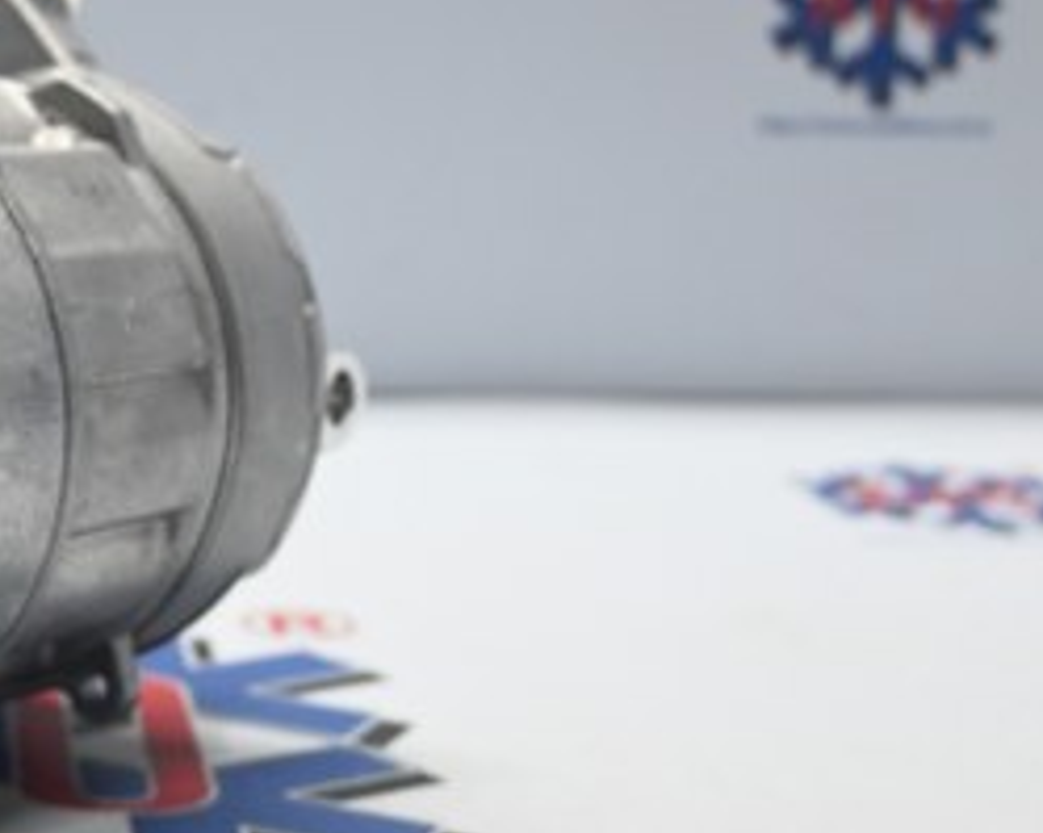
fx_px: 2411
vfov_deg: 19.6
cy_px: 364
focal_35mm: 78
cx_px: -159
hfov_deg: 22.7
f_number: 4.2
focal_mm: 23
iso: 400
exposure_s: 1/40
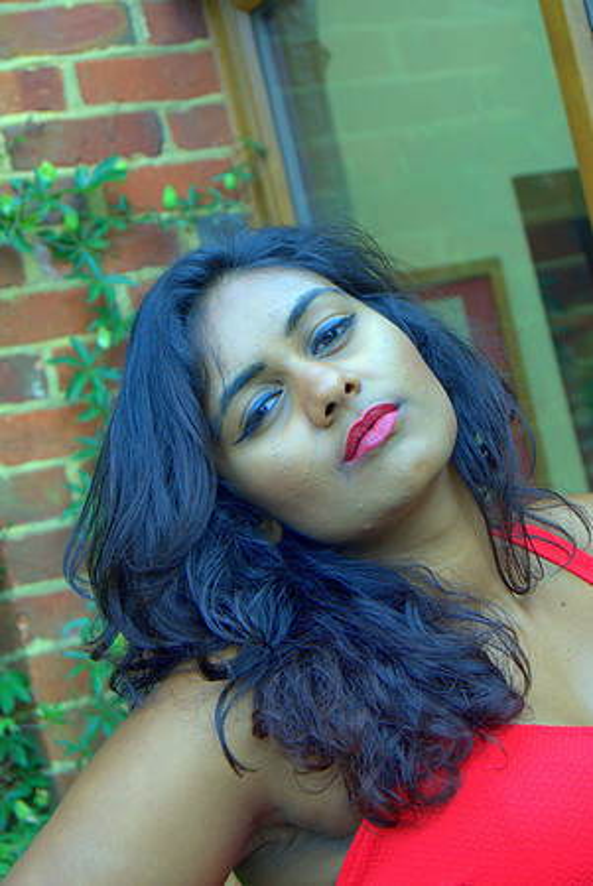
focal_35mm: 82
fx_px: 2034
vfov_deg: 24.6
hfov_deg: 16.6
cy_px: 443
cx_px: 296
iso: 100
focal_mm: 55
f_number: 5.6
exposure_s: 1/60
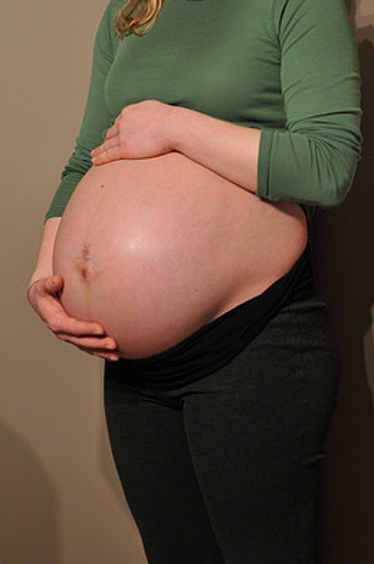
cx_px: 227
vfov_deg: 18.4
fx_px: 1736
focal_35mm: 111
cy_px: 151
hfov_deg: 12.3
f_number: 2
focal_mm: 50
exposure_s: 1/125
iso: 500
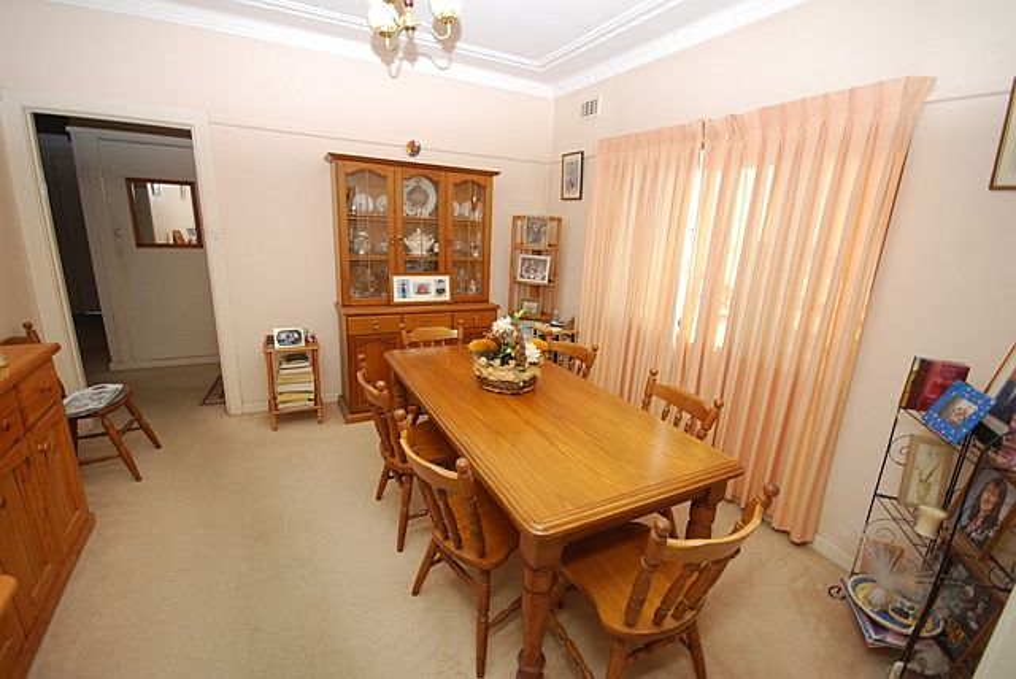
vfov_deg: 77.4
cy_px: 340
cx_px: 508
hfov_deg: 100.3
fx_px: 424
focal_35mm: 15
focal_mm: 10
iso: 280
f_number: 4
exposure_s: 1/60
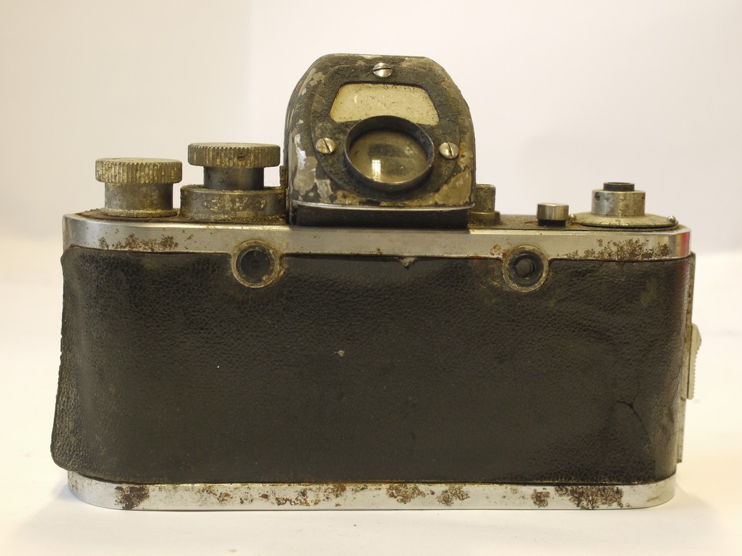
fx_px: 1286
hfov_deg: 32.2
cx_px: 371
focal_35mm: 60
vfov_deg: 24.4
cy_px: 278
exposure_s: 1/15
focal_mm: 30
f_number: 7.1
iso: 400
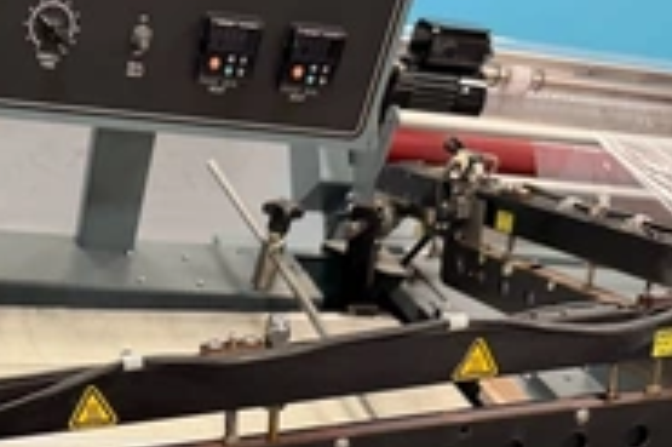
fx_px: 1007
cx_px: 65
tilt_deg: -38.3
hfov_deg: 34.8
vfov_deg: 22.9
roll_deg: -8.5
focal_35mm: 54
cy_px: 538
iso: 250
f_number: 1.78
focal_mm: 6.76
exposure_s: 1/60
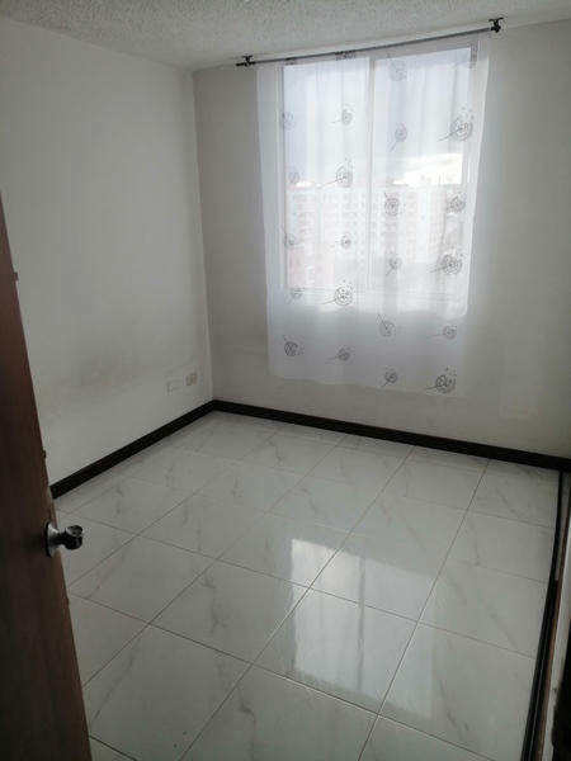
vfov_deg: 67.3
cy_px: 380
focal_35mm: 26
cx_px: 286
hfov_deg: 53.1
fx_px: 572
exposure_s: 1/163
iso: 50
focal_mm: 3.96
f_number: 1.8
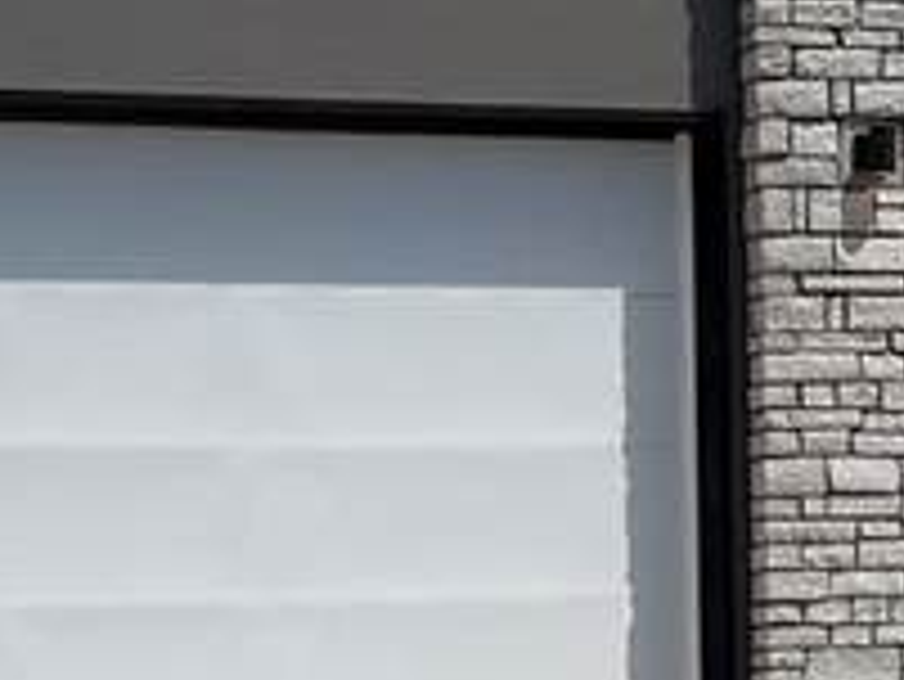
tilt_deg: +3.1
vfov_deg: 9.7
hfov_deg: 12.7
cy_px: 356
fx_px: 3998
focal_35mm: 153
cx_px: 926
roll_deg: +1.7
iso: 80
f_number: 1.78
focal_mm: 6.76
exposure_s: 1/10309
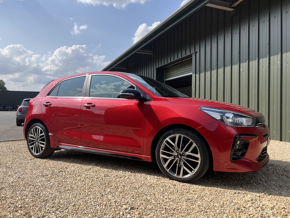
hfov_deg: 67.3
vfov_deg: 53.1
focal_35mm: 26
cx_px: 145
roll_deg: +0.5
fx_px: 218
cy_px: 109
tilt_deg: -1.4
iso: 50
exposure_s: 1/3257
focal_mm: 5.7
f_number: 1.5
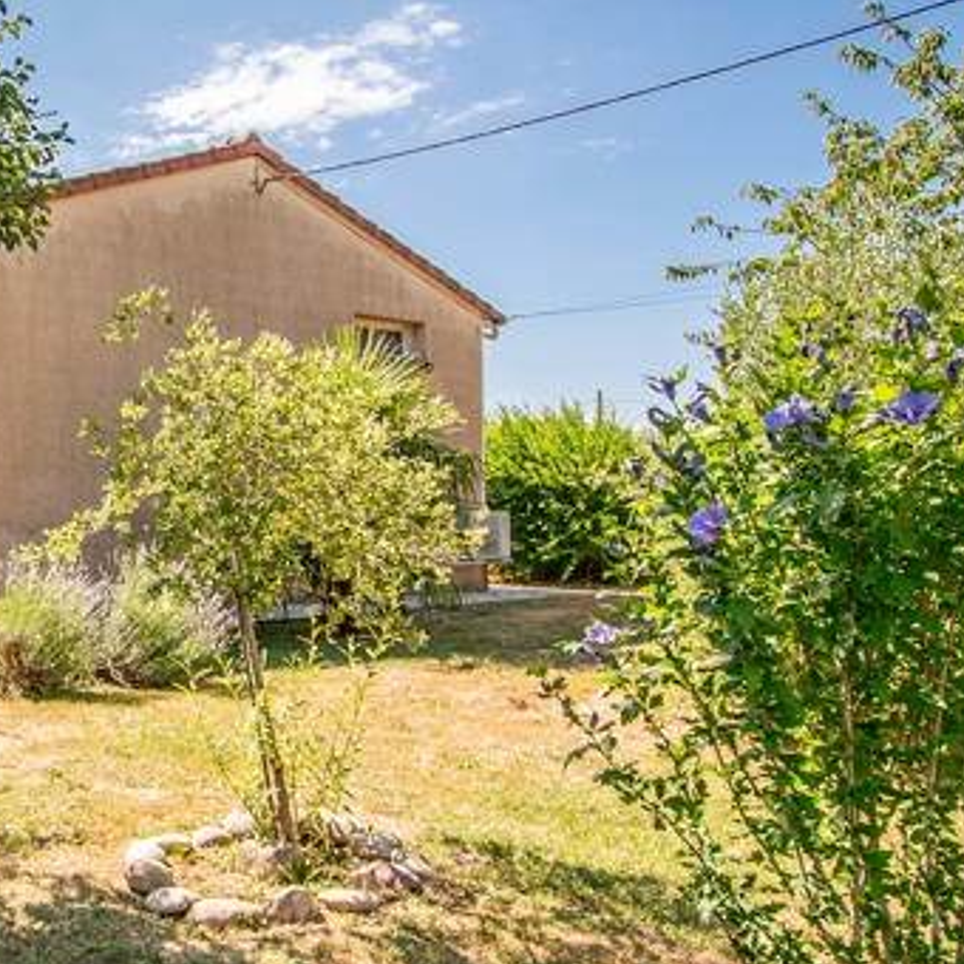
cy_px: 481
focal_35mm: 34
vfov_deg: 48.5
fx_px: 1071
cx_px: 48
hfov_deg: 43.1
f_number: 5
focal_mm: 11.5
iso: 100
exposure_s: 1/320
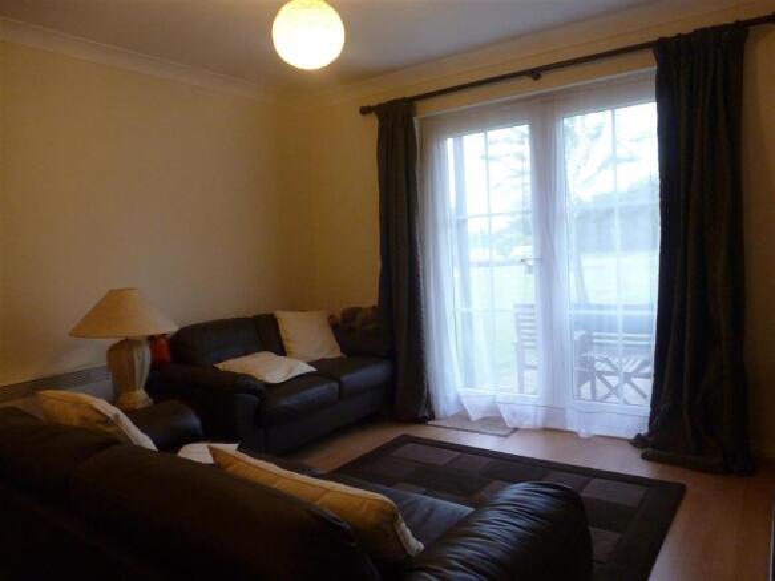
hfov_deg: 71.6
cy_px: 290
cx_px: 388
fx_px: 537
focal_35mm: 24
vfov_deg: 56.8
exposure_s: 1/30
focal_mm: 4.3
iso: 400
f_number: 3.3
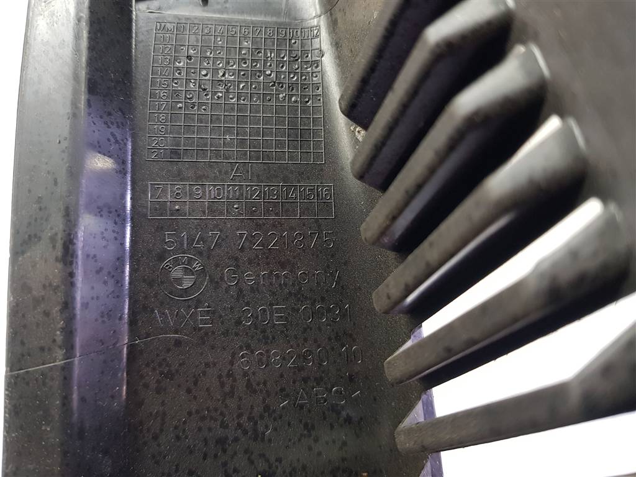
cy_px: 238
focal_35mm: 26
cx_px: 318
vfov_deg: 53.1
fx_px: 478
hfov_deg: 67.3
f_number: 1.7
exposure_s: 1/50
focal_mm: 4.2
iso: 125
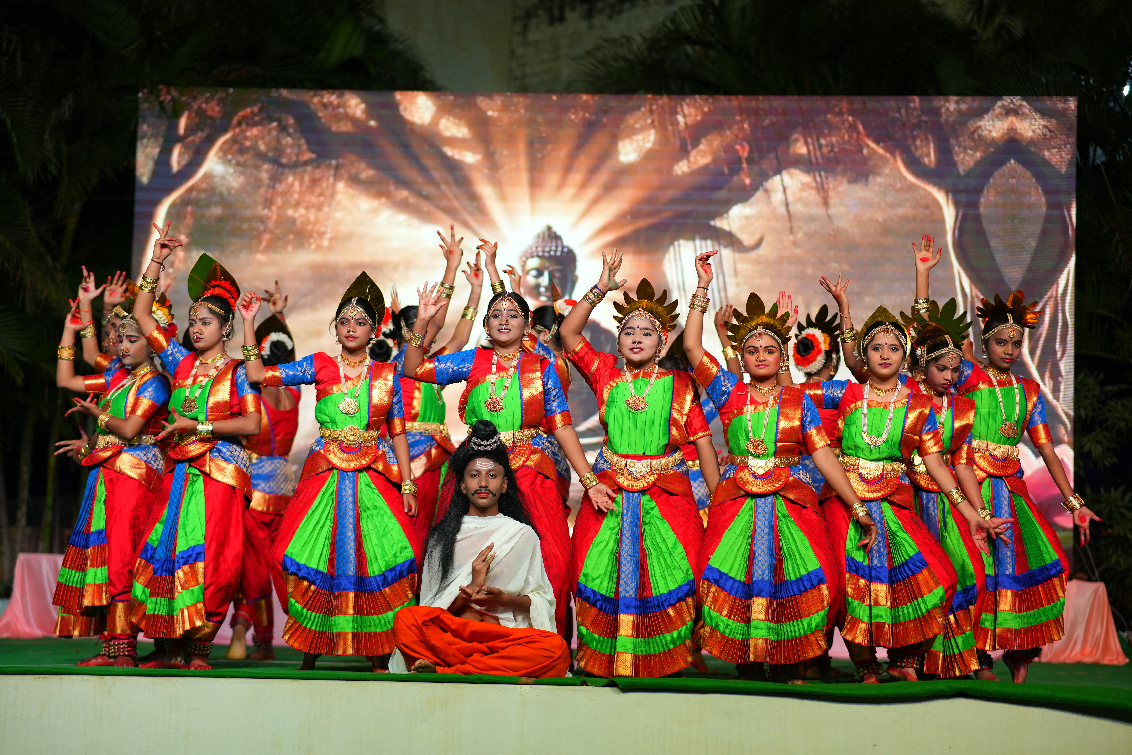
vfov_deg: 16.1
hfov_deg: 23.9
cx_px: 566
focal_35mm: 85
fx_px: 2673
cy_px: 378
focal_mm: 85
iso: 1000
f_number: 1.8
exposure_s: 1/800
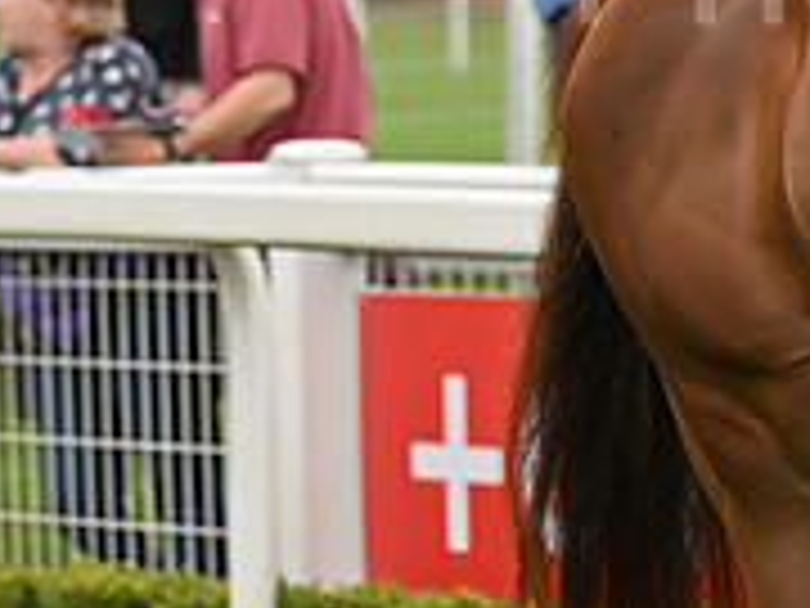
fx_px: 7628
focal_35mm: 326
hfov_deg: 6.0
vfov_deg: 4.5
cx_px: 1161
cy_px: -259
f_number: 4.5
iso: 800
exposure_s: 1/640
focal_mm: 105
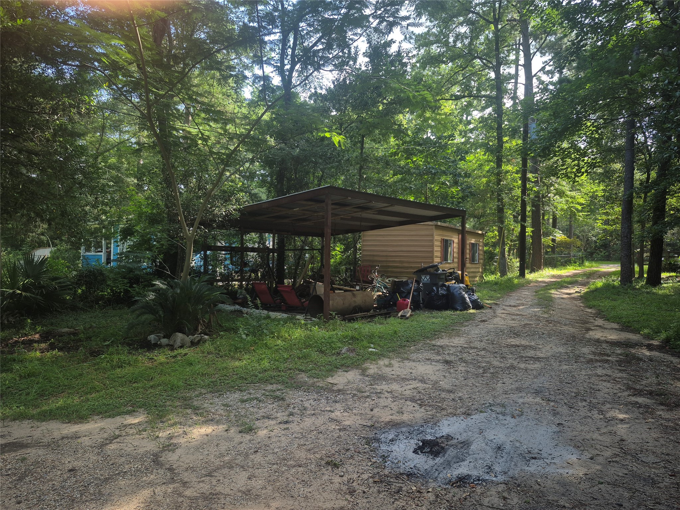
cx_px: 340
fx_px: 452
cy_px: 255
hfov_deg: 73.9
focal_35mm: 23
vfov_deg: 58.9
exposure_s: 1/147
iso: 25
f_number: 1.8
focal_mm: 5.4
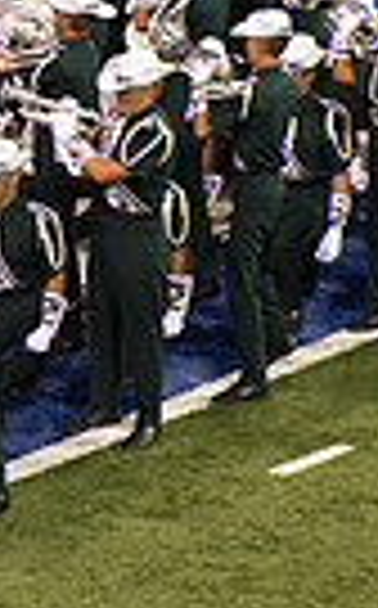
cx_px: -288
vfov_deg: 1.8
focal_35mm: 1201
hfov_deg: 1.1
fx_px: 19859
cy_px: -75
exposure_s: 1/320
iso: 900
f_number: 5.3
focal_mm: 220
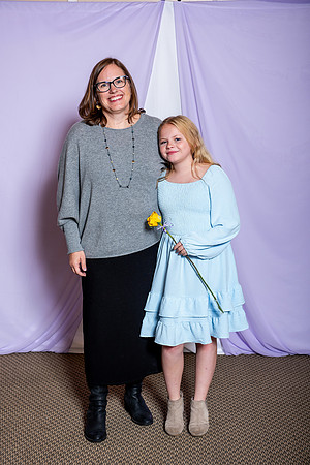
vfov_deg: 32.4
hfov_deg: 21.9
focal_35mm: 62
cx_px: 155
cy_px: 232
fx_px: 801
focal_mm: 62
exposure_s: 1/200
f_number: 5
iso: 250
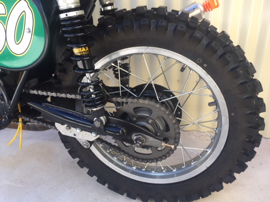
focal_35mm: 29
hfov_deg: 61.7
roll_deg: +1.2
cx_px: 135
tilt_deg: -35.2
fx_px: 226
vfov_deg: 48.2
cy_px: 101
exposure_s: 1/130
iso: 32
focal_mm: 4.15
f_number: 2.2
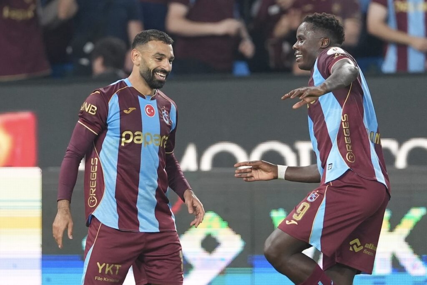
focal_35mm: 450
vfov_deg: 3.1
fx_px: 5338
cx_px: 214
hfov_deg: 4.6
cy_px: 142
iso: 2000
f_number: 2.8
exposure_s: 1/1250
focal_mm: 300
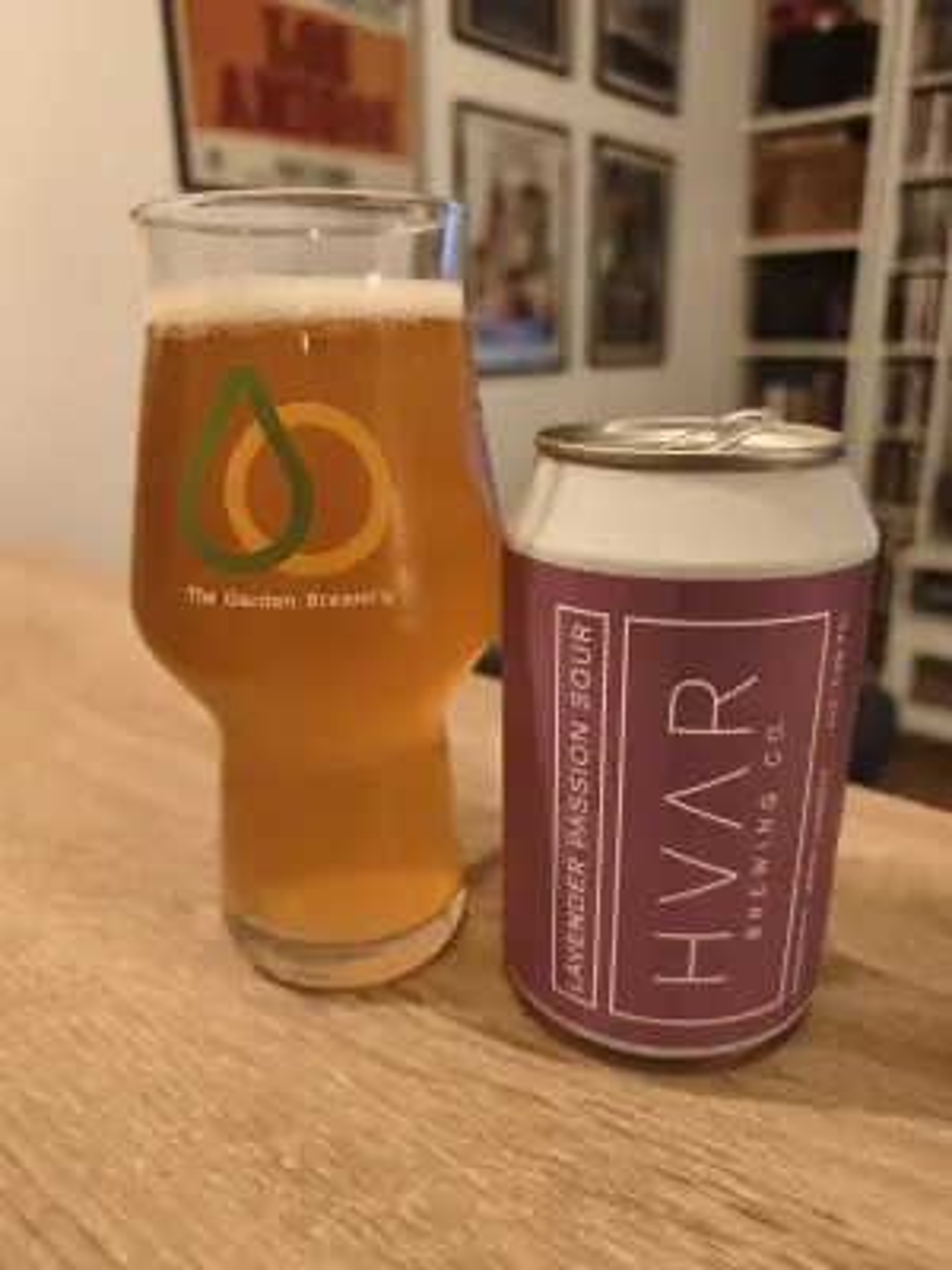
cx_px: 476
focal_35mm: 23
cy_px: 635
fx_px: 843
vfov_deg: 73.9
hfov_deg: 58.9
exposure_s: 1/33.3
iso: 2000
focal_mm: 6.06
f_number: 1.7
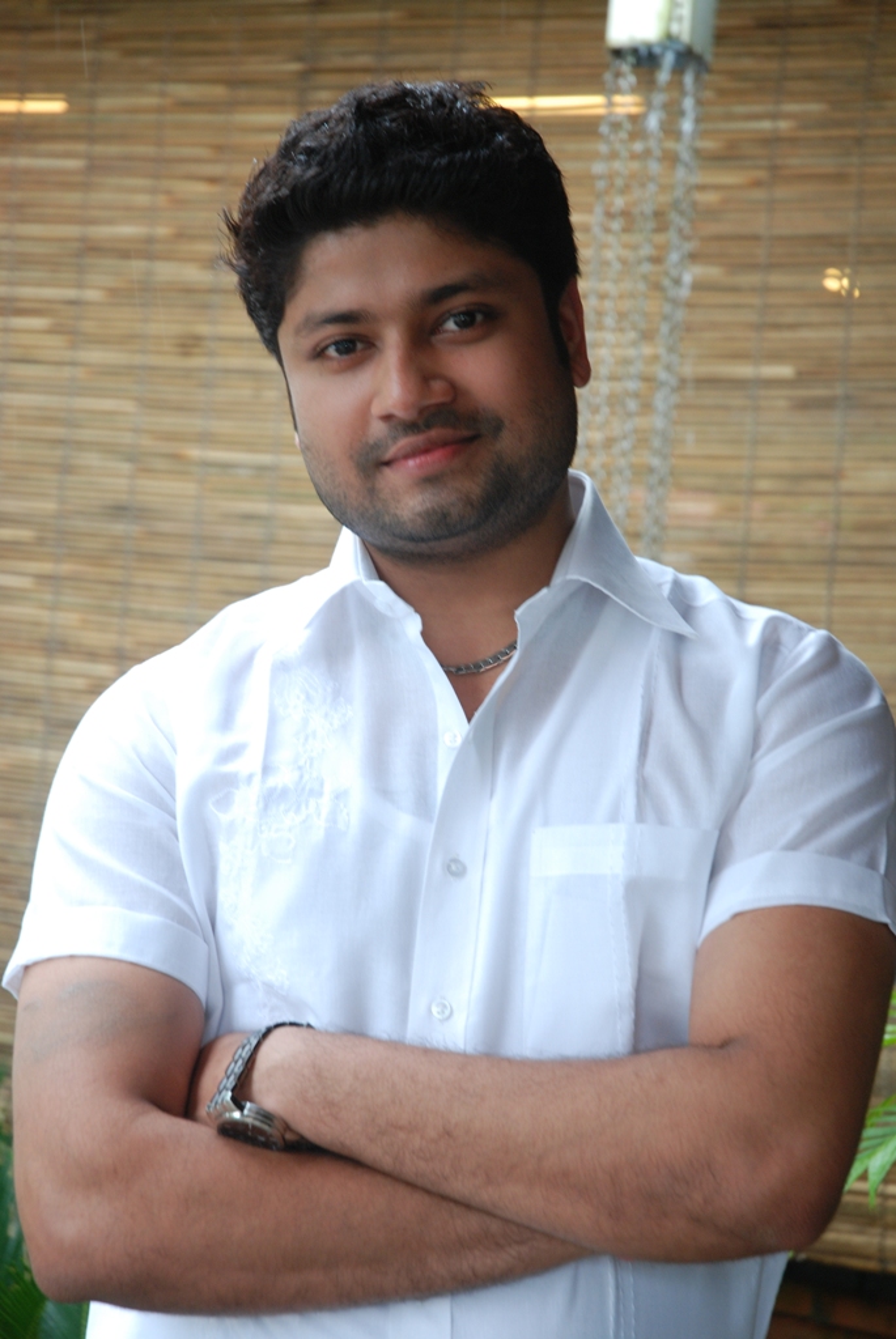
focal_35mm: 90
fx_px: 3352
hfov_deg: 15.2
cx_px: 448
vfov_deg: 22.6
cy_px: 670
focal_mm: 60
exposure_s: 1/80
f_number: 5
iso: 400
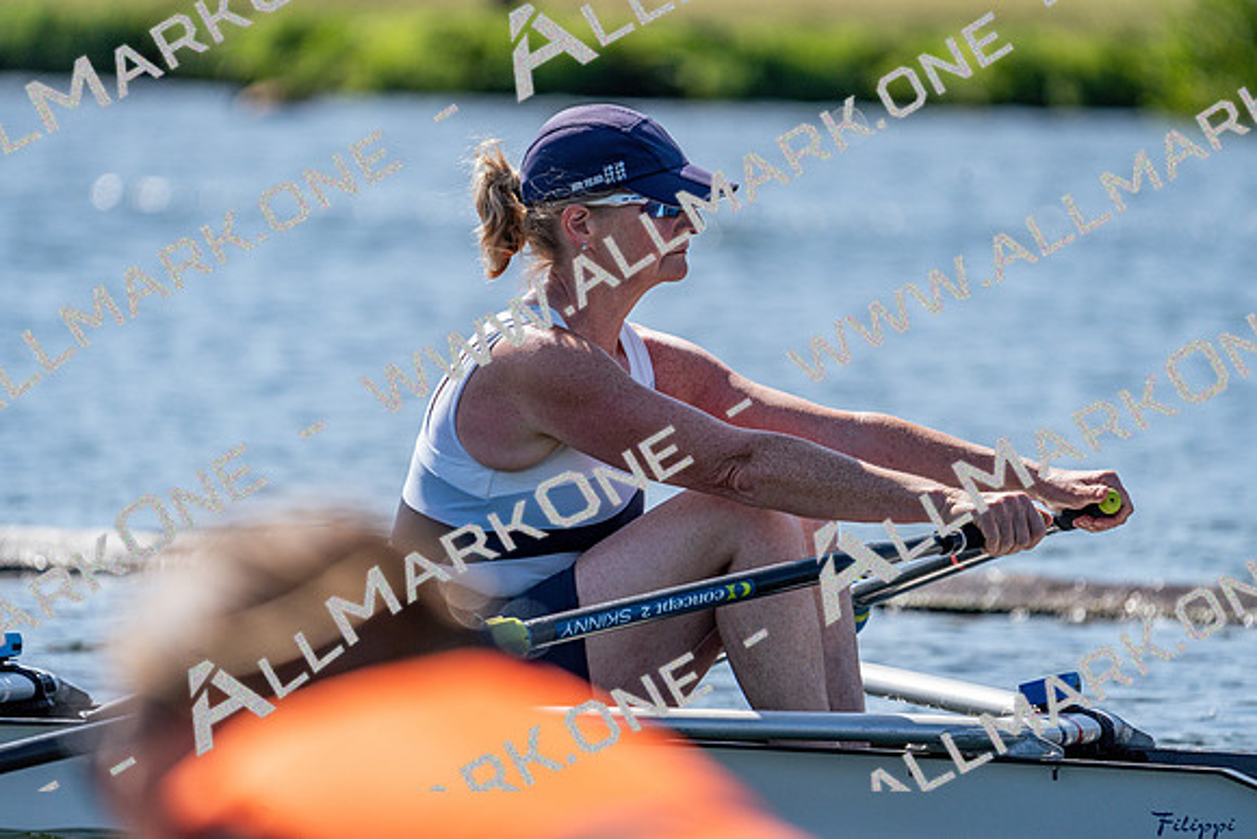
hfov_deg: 4.7
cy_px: 420
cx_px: 628
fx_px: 15261
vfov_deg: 3.1
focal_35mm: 437
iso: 320
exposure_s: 1/2000
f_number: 6.3
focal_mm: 437
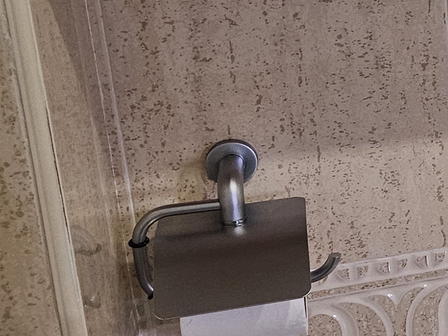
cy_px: 22
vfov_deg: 14.5
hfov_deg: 15.5
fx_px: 1307
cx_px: 897
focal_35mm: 101
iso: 320
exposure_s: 1/100
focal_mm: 5.4
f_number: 1.8
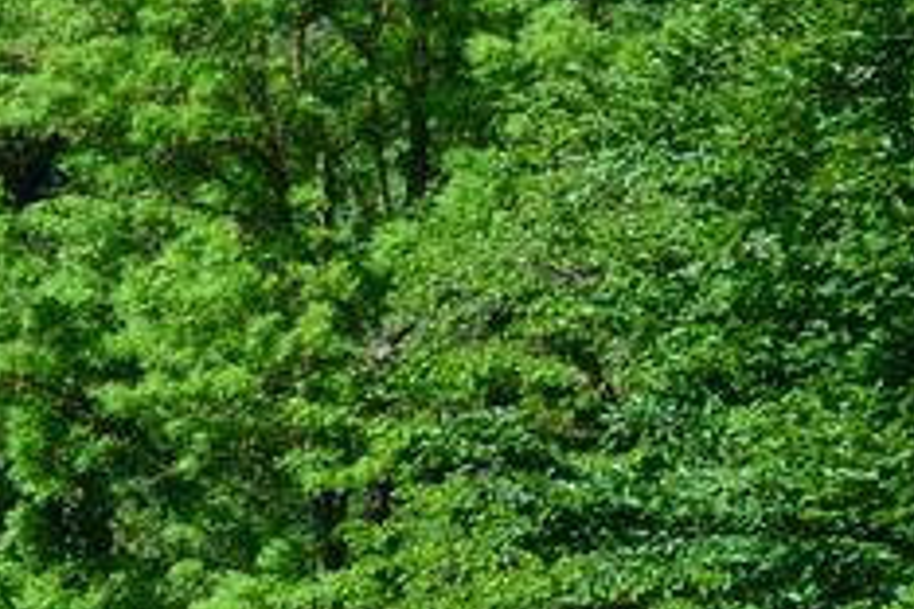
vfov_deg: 4.5
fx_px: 7663
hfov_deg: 6.7
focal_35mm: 302
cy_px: 1062
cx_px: -654
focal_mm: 55
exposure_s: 1/320
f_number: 10
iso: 400
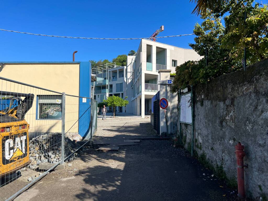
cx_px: 134
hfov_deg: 67.3
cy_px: 100
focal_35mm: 26
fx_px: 201
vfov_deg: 53.1
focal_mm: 5.7
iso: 50
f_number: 1.5
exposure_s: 1/3704
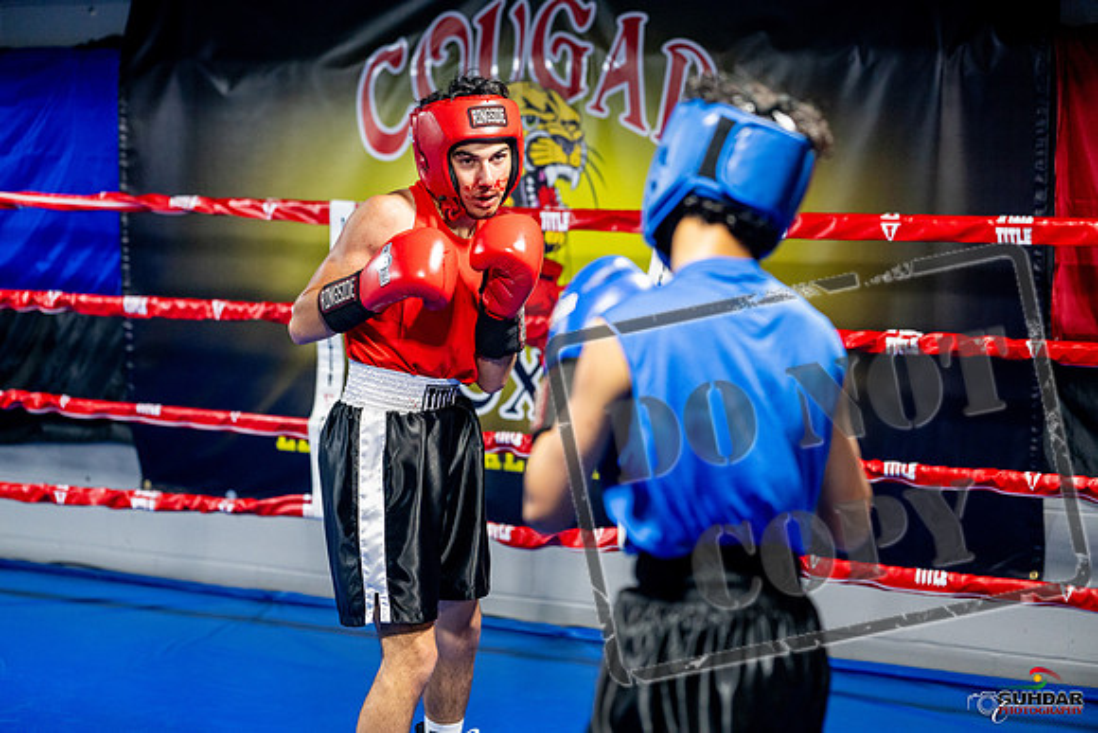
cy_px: 366
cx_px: 549
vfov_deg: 19.5
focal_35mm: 70
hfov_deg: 28.8
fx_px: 2135
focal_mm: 70
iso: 4000
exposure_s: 1/800
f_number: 2
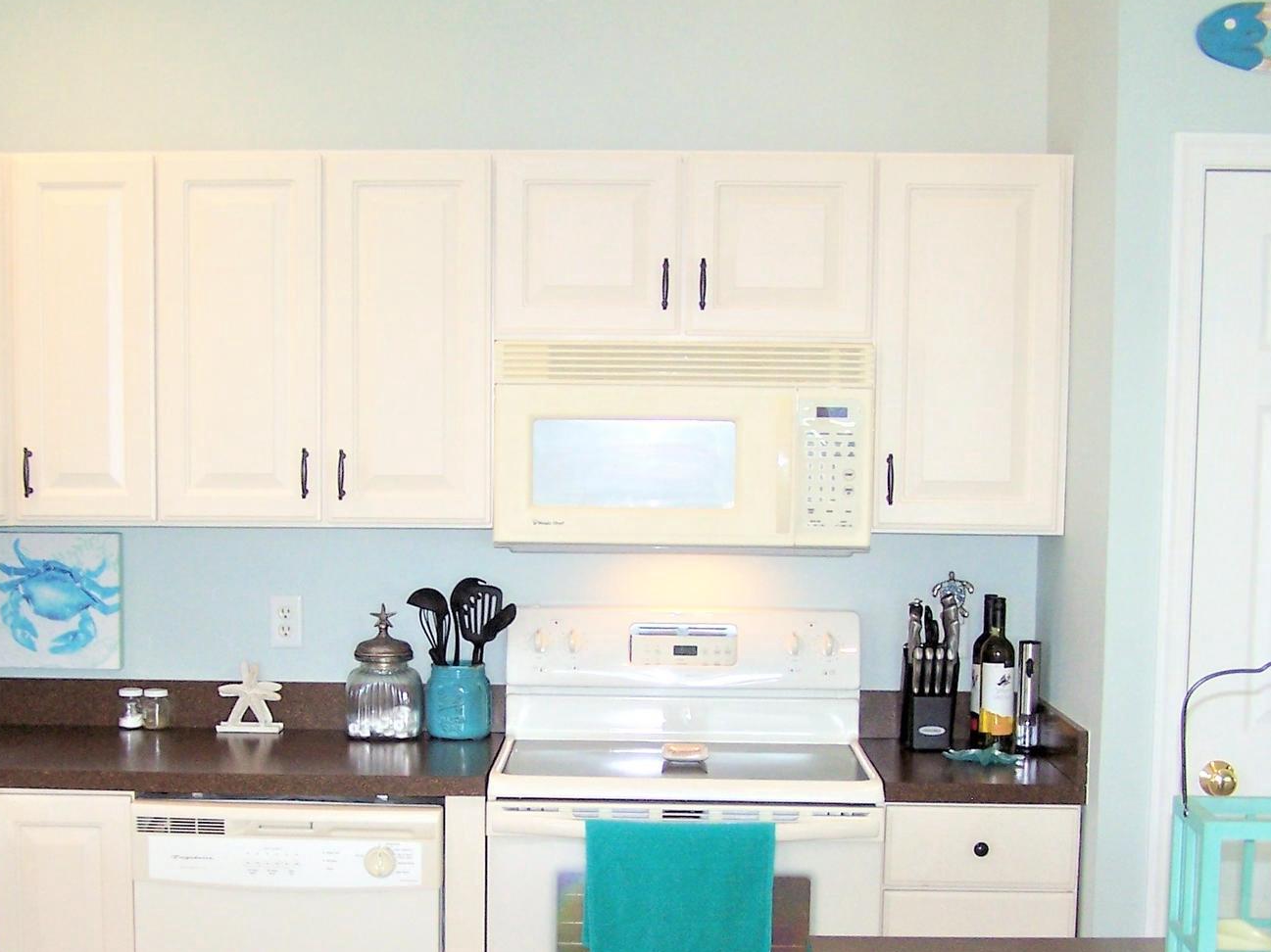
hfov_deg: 32.2
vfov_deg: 24.2
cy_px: 697
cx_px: 587
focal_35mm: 60
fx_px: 2202
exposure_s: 1/60
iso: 140
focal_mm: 6.3
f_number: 2.8
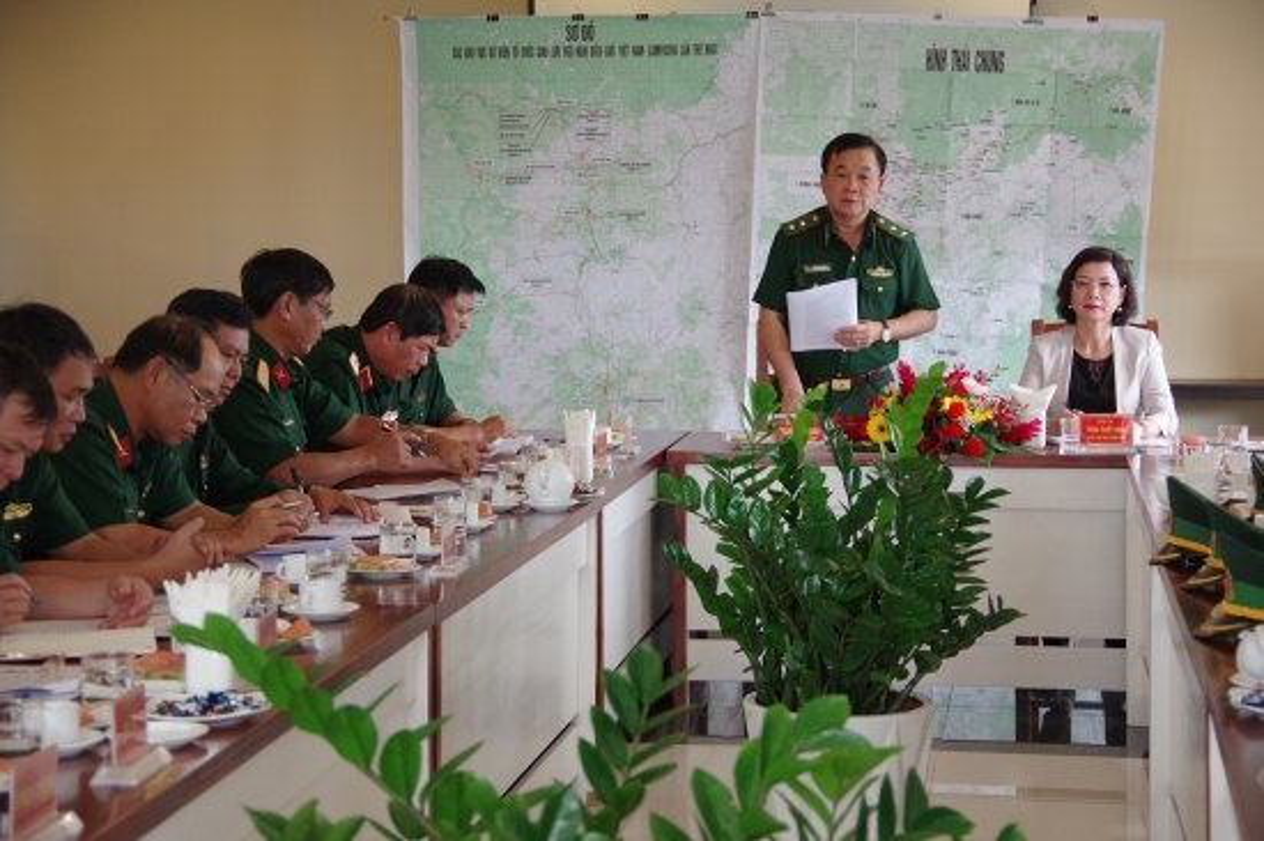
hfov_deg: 22.6
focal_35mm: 90
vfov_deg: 15.2
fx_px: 3158
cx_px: 632
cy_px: 420
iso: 1600
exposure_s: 1/125
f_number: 4.5
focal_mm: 60
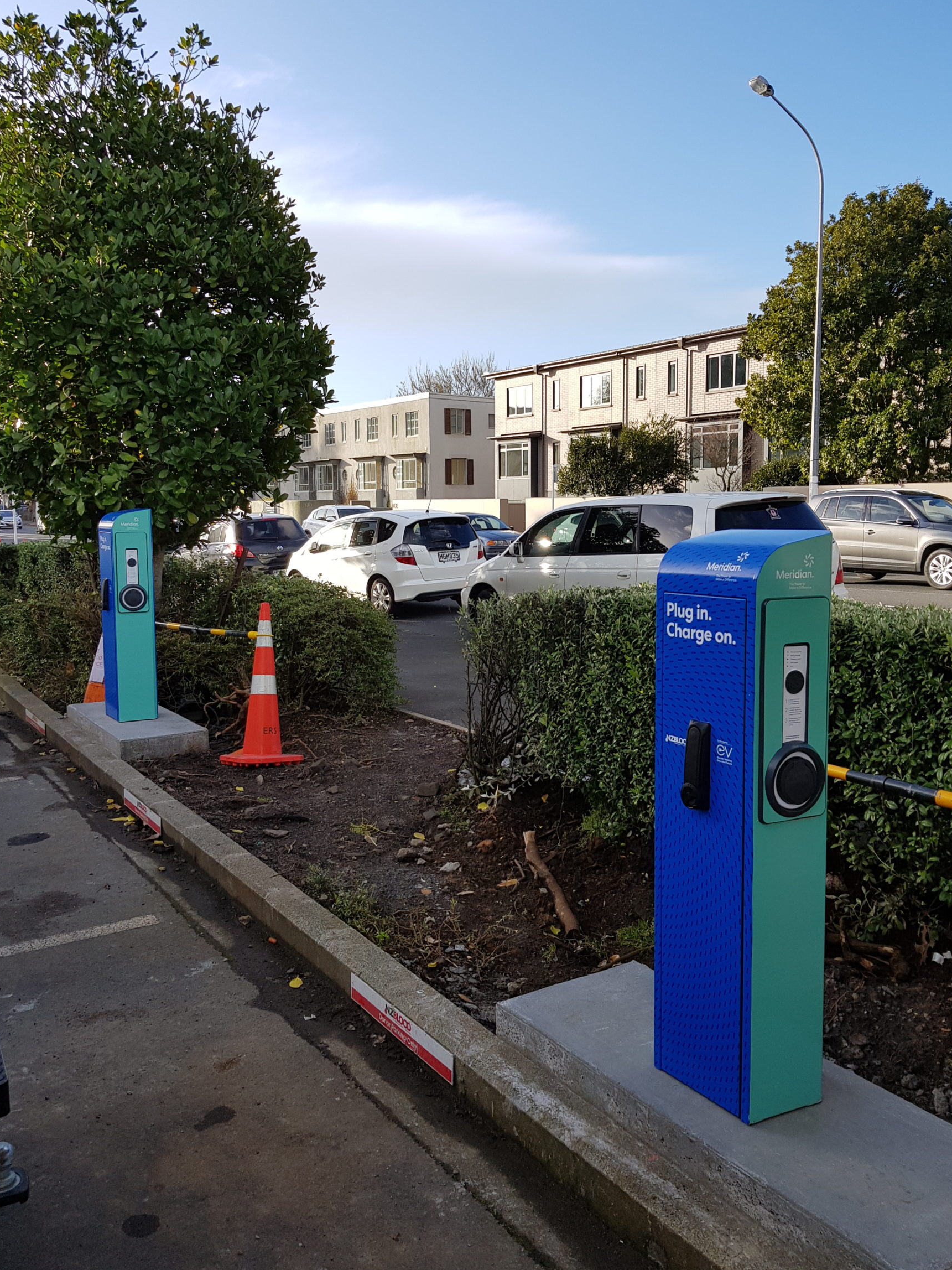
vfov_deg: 61.7
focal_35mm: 29
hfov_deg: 48.2
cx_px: 514
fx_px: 1063
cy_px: 626
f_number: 1.7
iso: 40
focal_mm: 4.2
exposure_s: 1/886
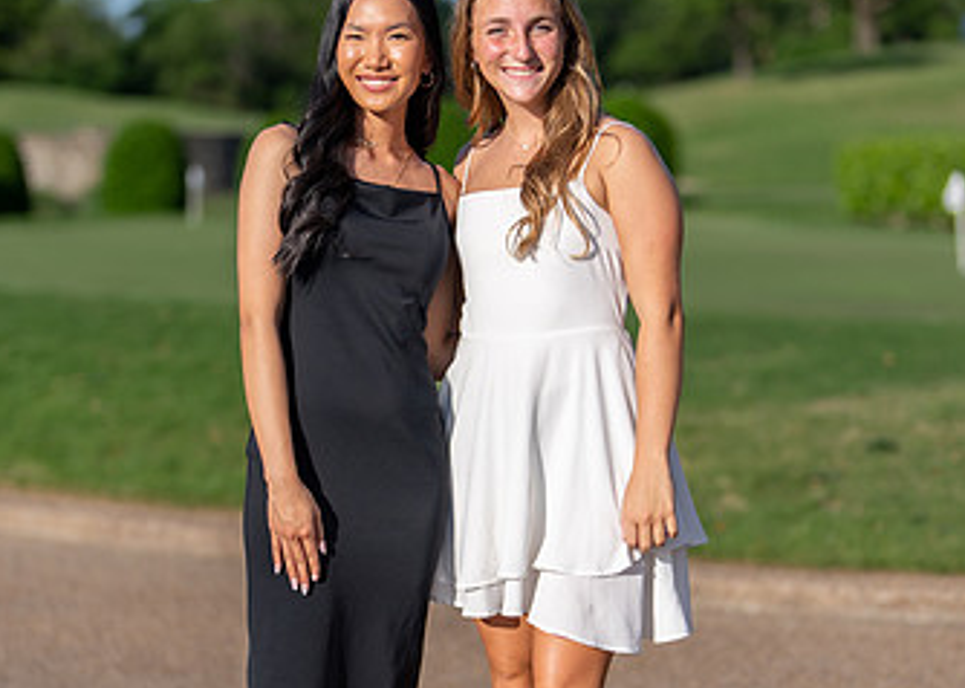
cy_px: 435
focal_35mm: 101
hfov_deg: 19.8
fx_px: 2766
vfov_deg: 14.2
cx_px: 528
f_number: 1.2
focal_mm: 50
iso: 100
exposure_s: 1/10000
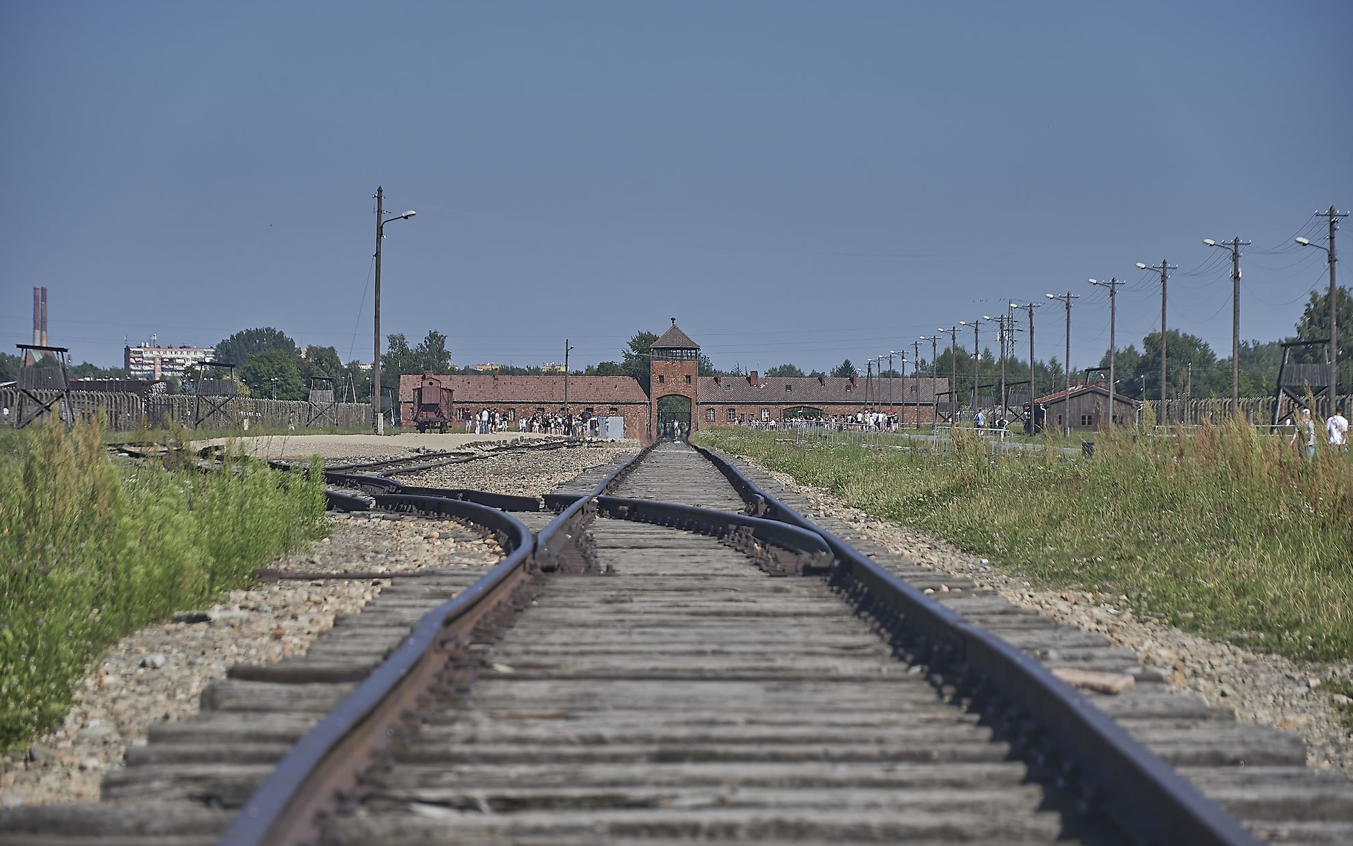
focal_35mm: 161
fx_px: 5936
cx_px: 676
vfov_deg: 8.1
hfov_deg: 13.0
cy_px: 426
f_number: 5.6
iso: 280
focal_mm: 105
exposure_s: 1/2000
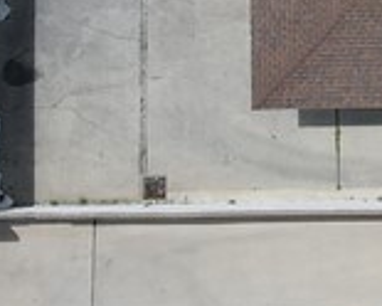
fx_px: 1752
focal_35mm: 155
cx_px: 680
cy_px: -96
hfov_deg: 11.6
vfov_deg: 9.8
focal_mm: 4.5
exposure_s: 1/1000
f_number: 2.8
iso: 100
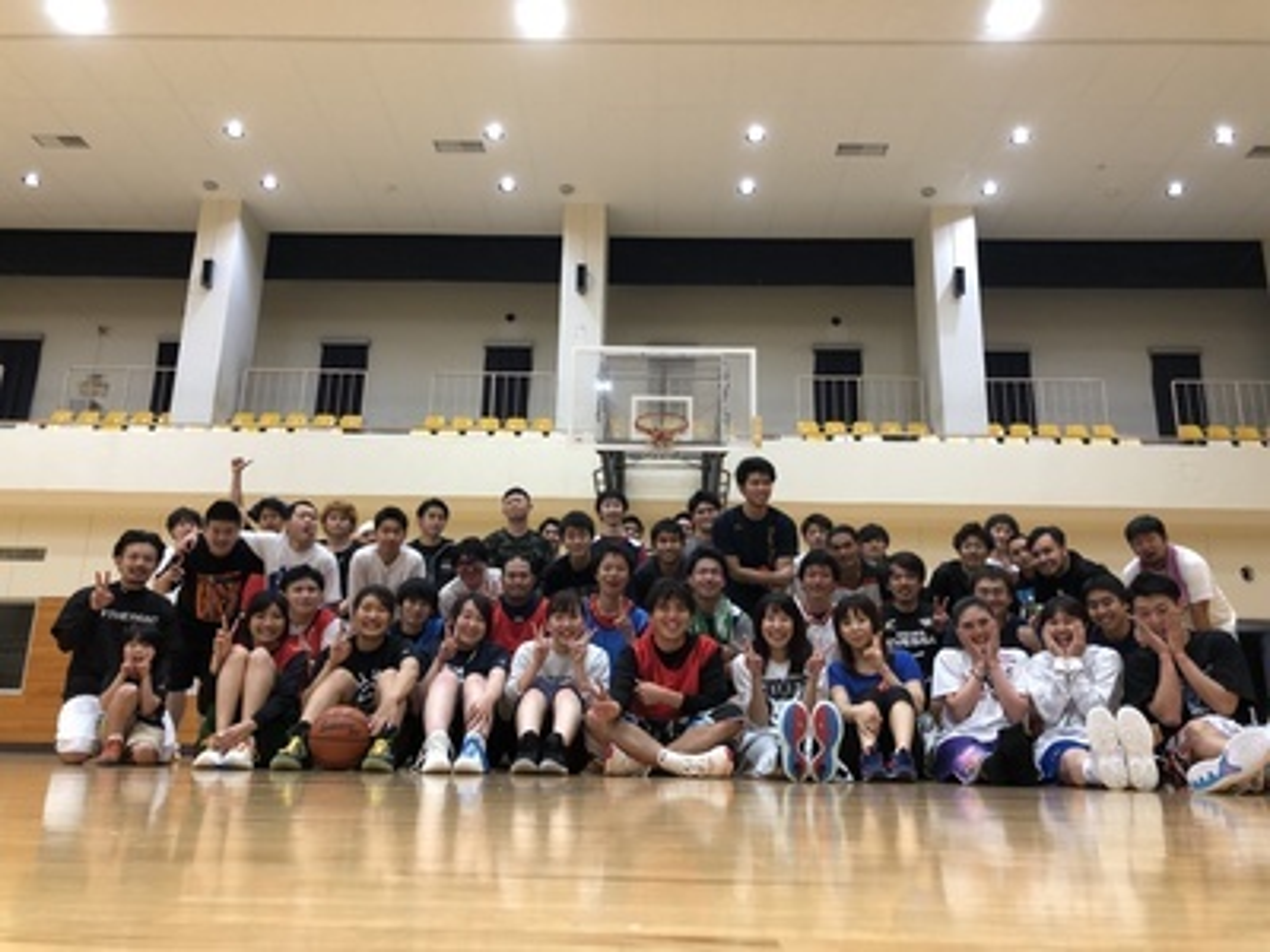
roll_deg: -0.9
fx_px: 1027
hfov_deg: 63.4
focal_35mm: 28
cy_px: 476
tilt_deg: +15.8
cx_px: 635
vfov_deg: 49.7
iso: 100
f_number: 1.8
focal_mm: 4
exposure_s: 1/100
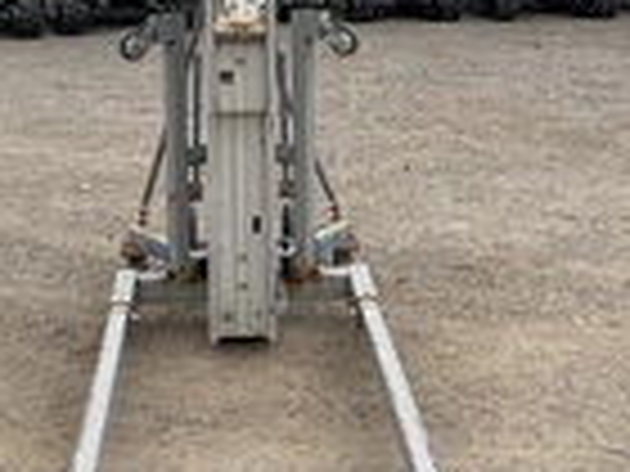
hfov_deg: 23.5
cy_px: 54
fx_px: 1511
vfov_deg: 17.5
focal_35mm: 83
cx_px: 248
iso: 25
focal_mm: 3
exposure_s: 1/1675
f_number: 1.8
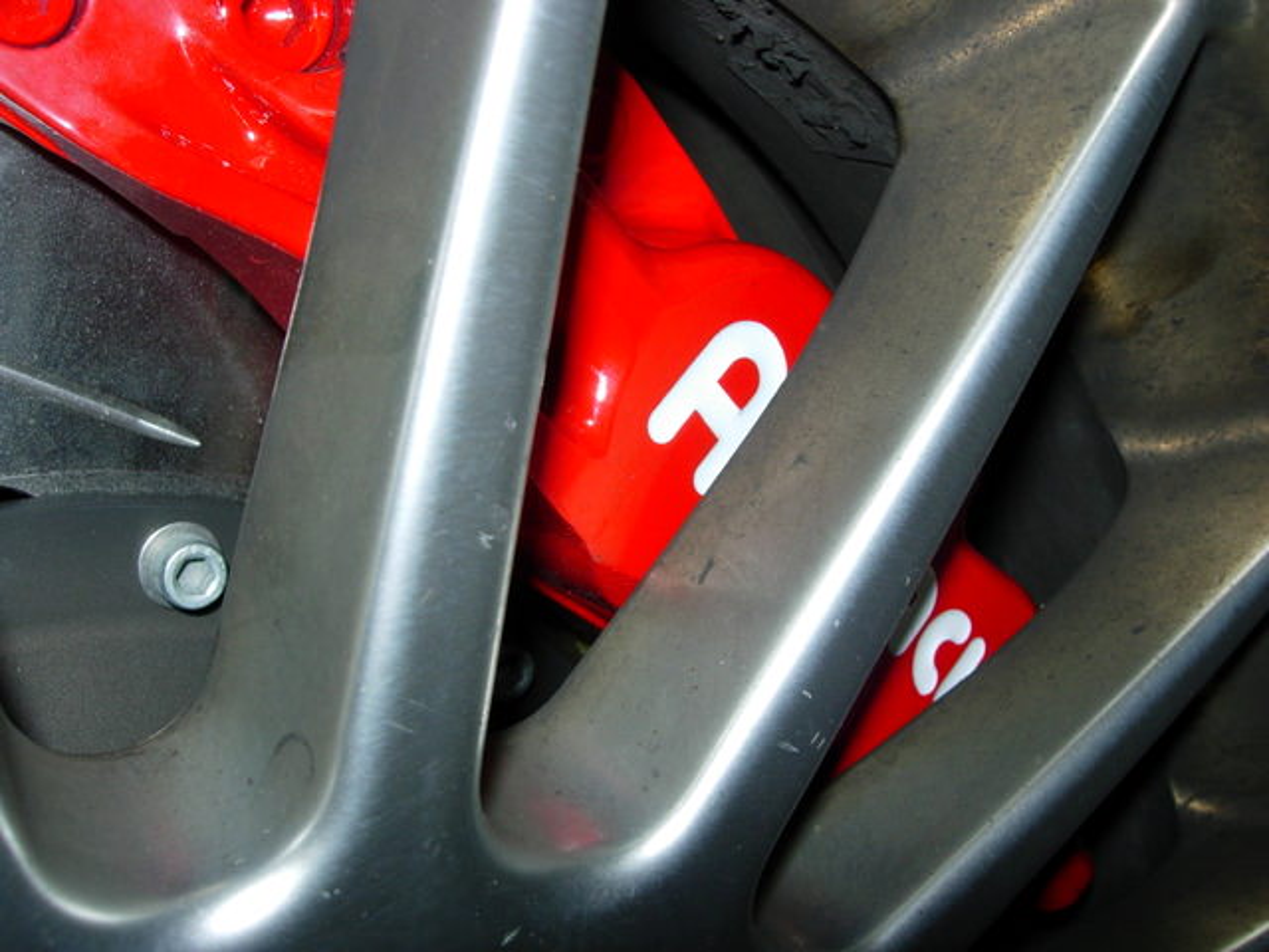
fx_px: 1393
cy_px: 476
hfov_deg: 49.0
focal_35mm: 38
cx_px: 634
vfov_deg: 37.7
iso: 79
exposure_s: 1/64
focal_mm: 7.8
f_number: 4.8
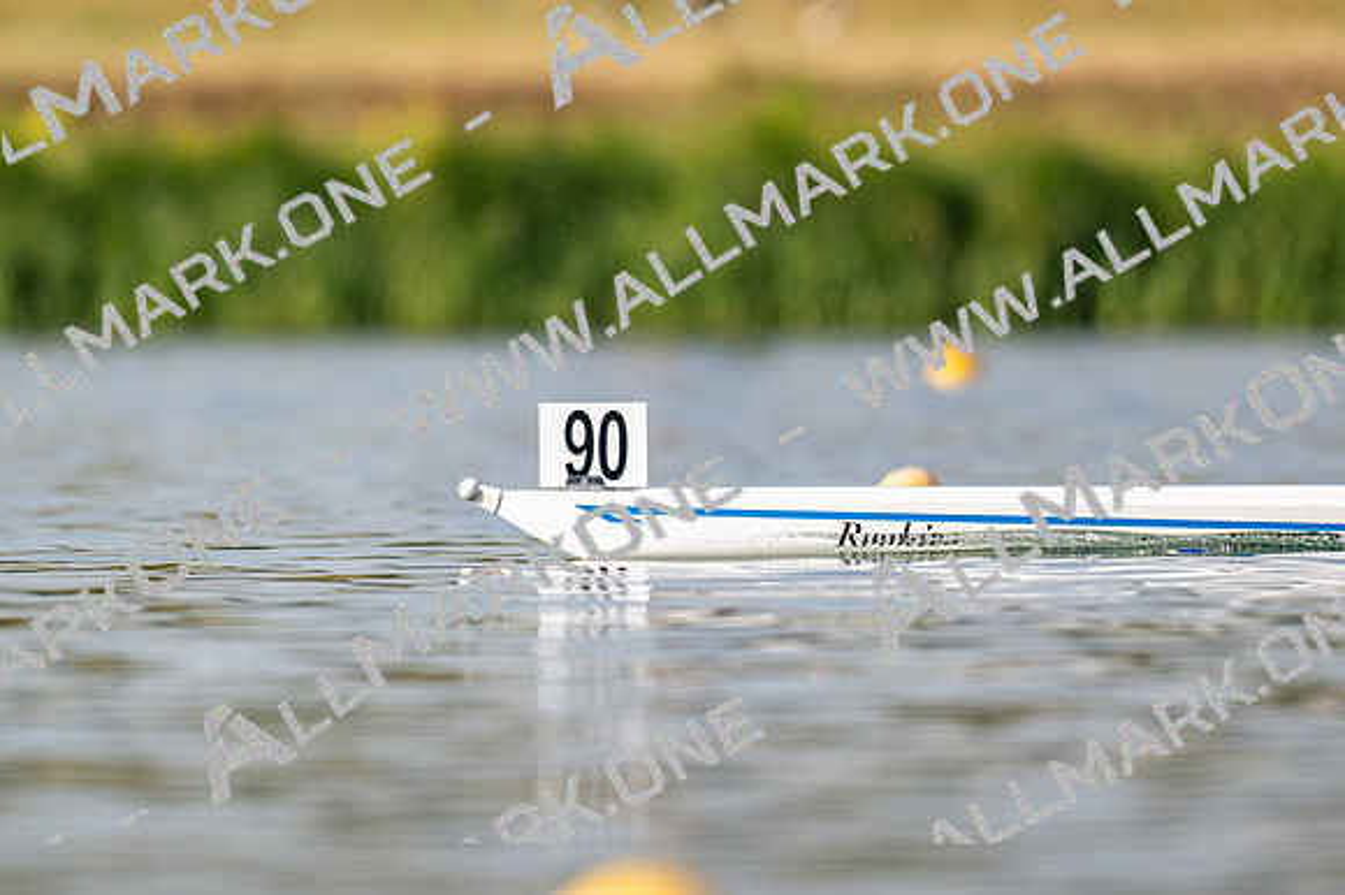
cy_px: 448
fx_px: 33605
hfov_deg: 2.3
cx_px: 672
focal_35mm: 900
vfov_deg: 1.5
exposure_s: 1/2500
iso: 125
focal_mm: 600
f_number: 4
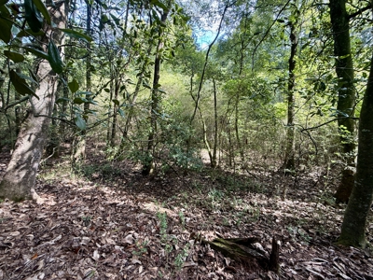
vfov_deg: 85.7
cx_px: 186
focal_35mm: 14
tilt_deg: -9.4
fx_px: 151
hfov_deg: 102.1
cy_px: 140
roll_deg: -2.0
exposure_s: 1/99
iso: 80
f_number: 2.2
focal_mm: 2.22
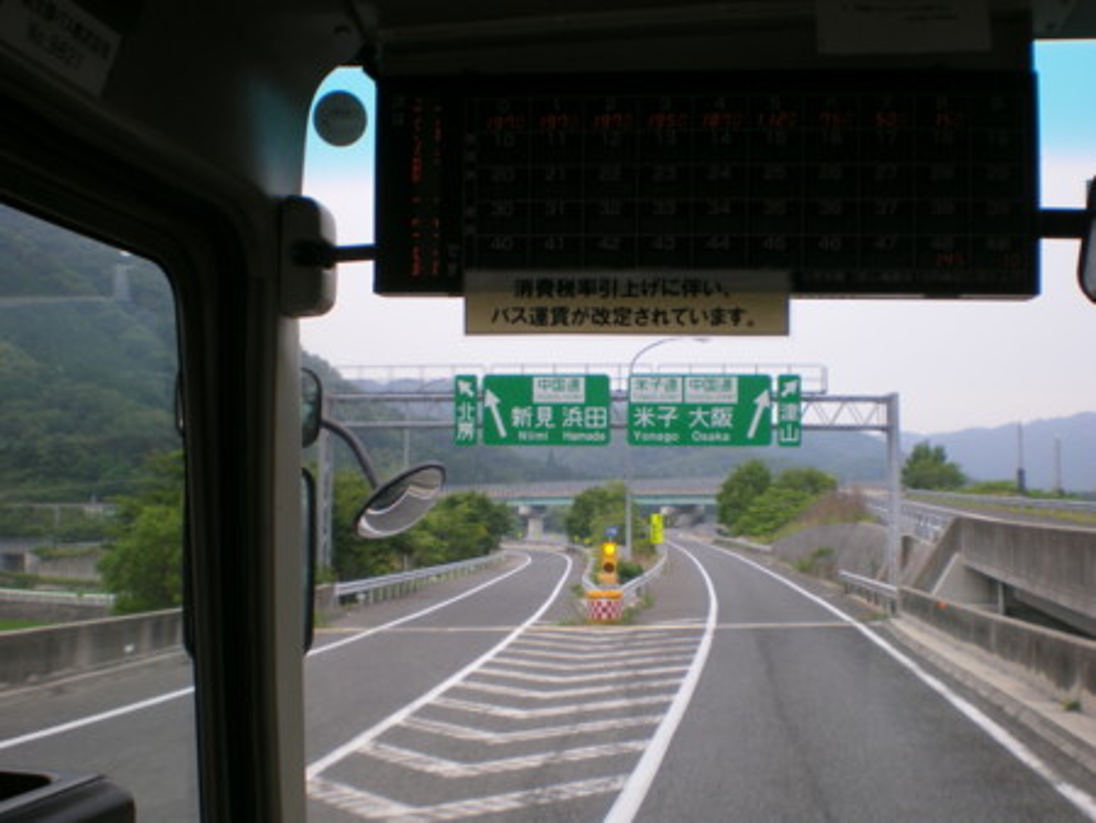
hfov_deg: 49.0
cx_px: 548
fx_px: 1204
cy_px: 412
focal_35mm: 38
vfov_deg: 37.8
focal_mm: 6.3
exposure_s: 1/160
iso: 64
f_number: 4.6
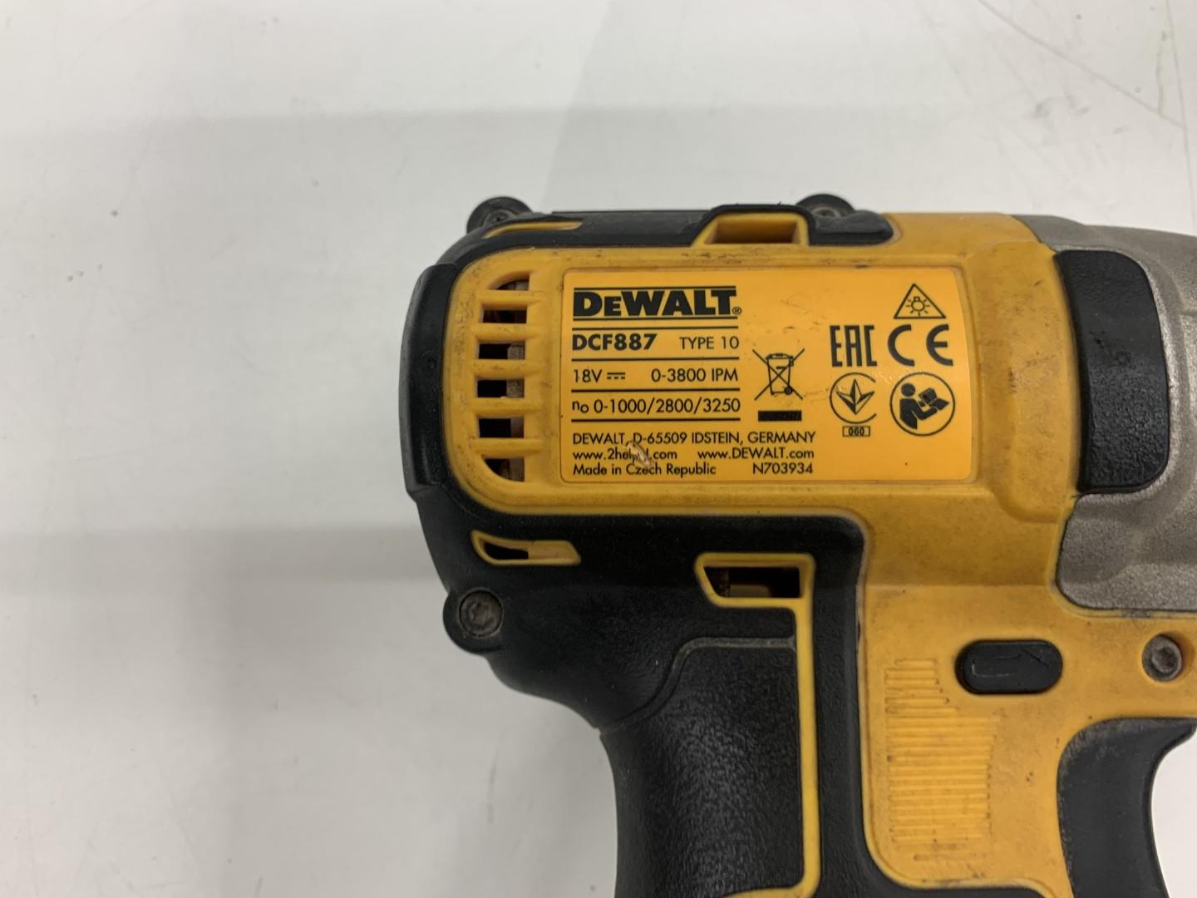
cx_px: 598
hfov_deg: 67.3
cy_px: 449
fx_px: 899
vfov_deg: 53.1
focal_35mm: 26
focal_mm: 4.25
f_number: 1.8
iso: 50
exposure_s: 1/50
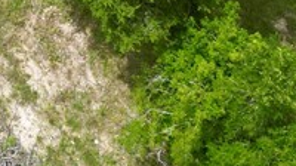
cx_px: -201
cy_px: -342
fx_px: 1051
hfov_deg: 14.5
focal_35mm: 134
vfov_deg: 7.8
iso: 110
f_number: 1.7
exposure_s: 1/2000
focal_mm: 6.72
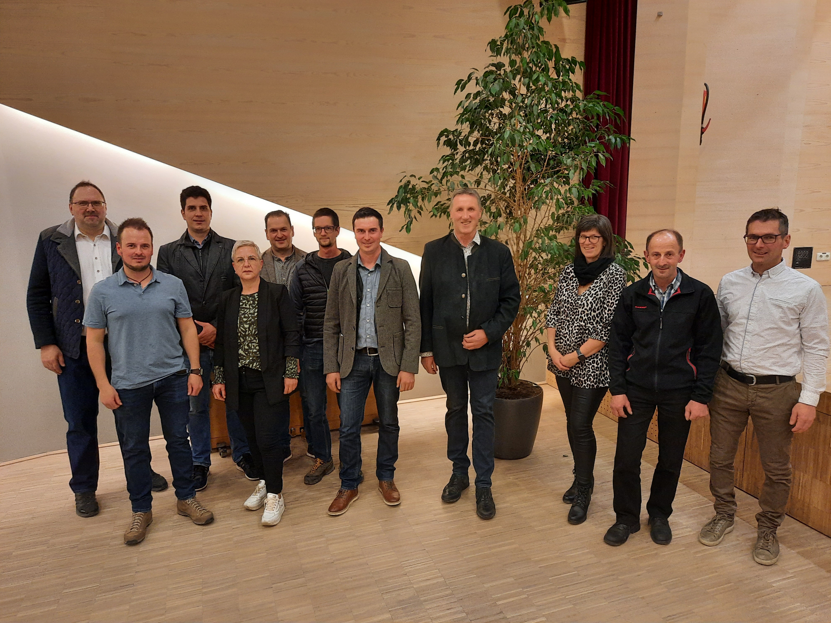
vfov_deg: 54.9
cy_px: 312
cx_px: 416
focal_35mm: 25
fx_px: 600
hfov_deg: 69.4
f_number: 2
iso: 320
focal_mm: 4.6
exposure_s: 1/50
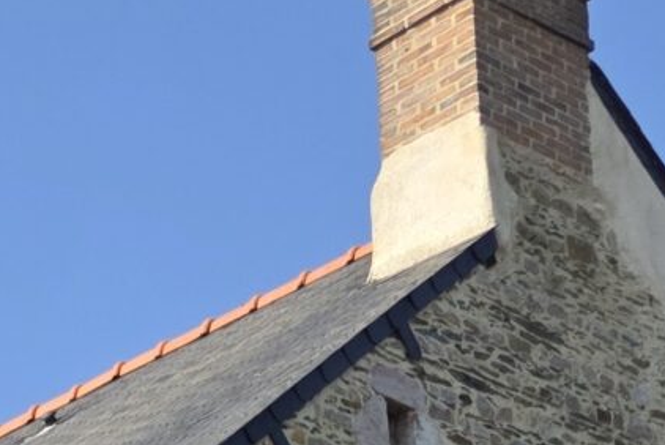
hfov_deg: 10.8
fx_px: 2680
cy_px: 1308
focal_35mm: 145
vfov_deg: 8.2
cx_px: -1188
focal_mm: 6.3
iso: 80
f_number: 1.7
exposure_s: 1/4434
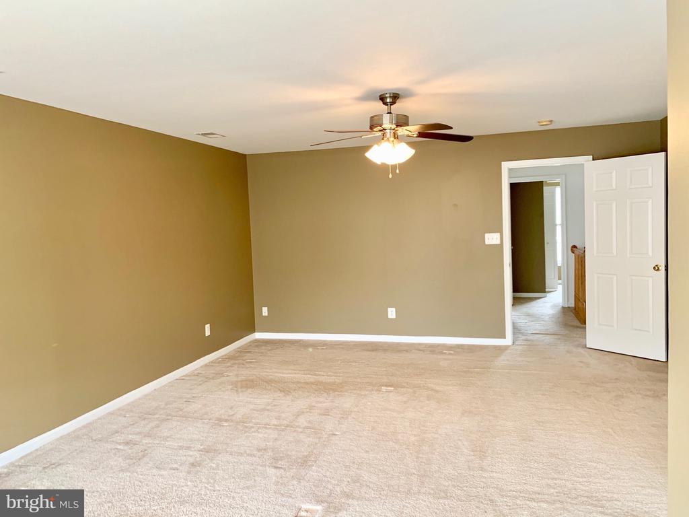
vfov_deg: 53.1
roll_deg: +2.2
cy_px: 258
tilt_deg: -2.3
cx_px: 344
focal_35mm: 26
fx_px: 518
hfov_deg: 67.3
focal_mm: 4.25
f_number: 1.8
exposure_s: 1/60
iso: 200
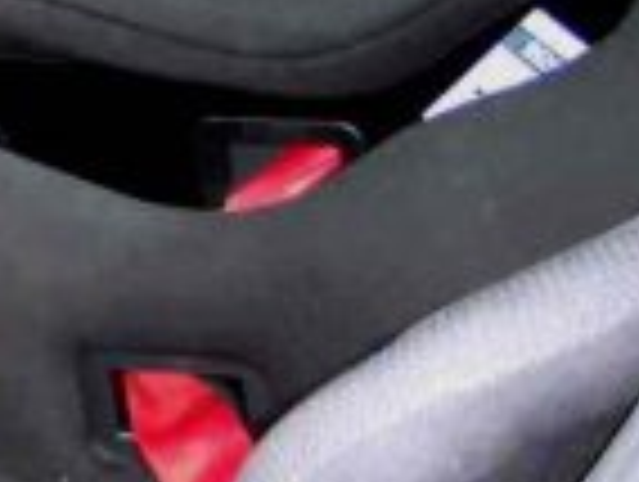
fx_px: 2940
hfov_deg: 11.4
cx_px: -572
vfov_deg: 9.3
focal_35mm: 159
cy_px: -63
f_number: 2.8
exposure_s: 1/30
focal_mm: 8
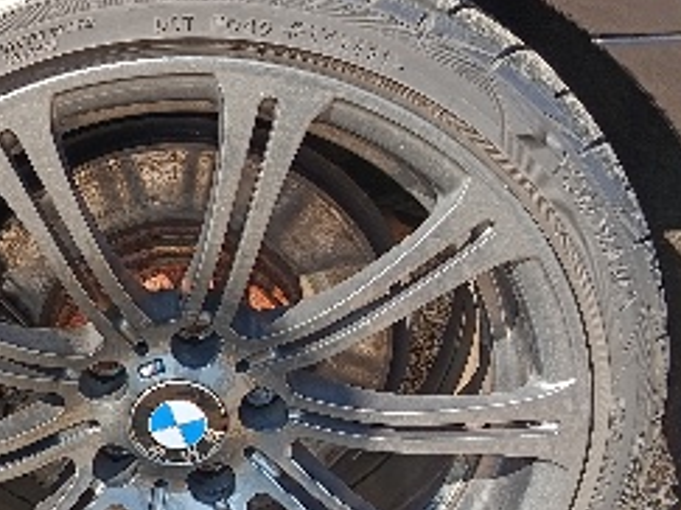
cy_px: 387
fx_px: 1042
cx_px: 112
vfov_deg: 27.1
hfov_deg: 34.8
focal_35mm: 53
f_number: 1.7
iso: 50
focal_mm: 5.24
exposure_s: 1/113
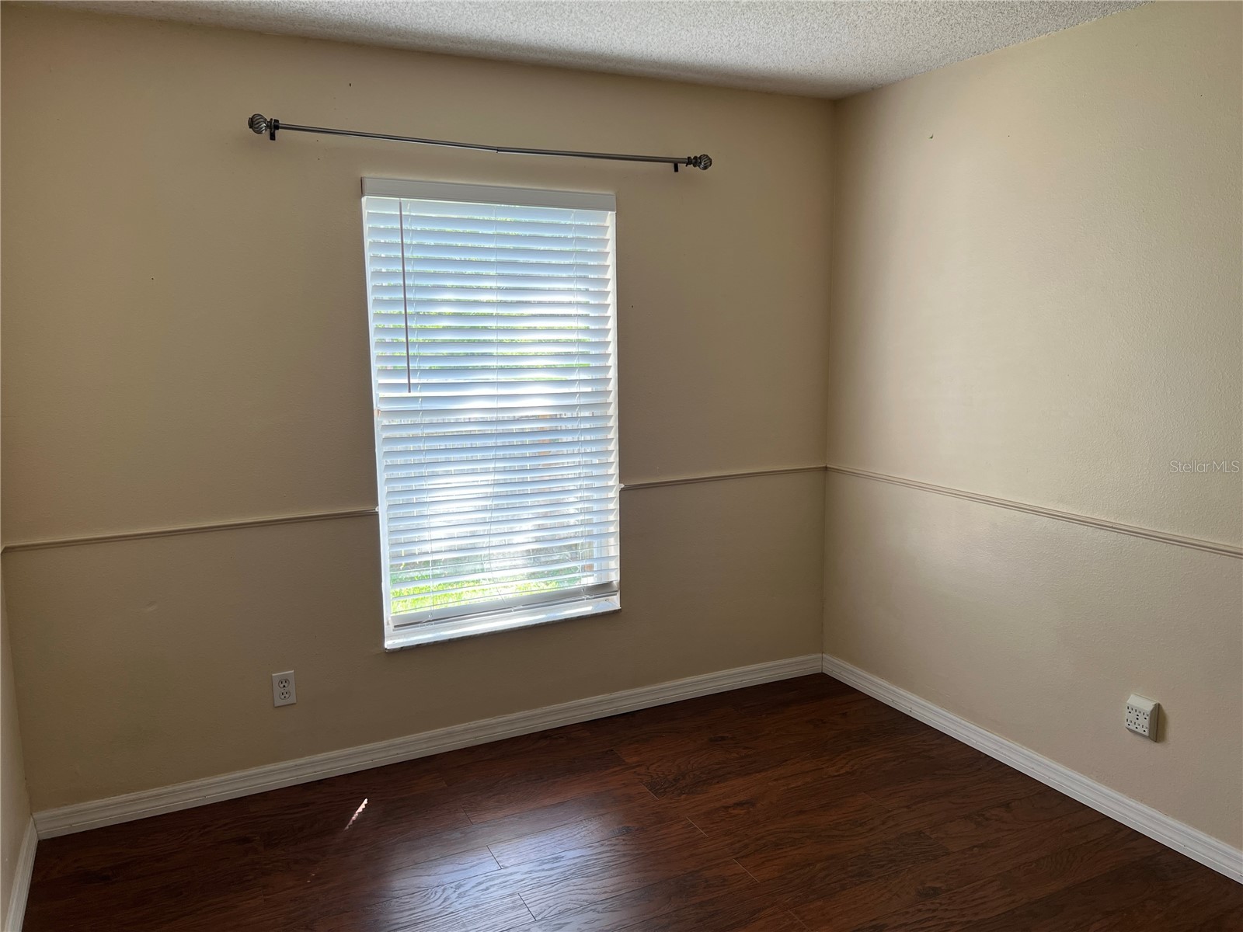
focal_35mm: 26
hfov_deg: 67.3
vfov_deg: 53.1
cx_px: 622
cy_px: 466
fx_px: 934
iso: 50
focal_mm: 5.7
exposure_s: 1/145
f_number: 1.5
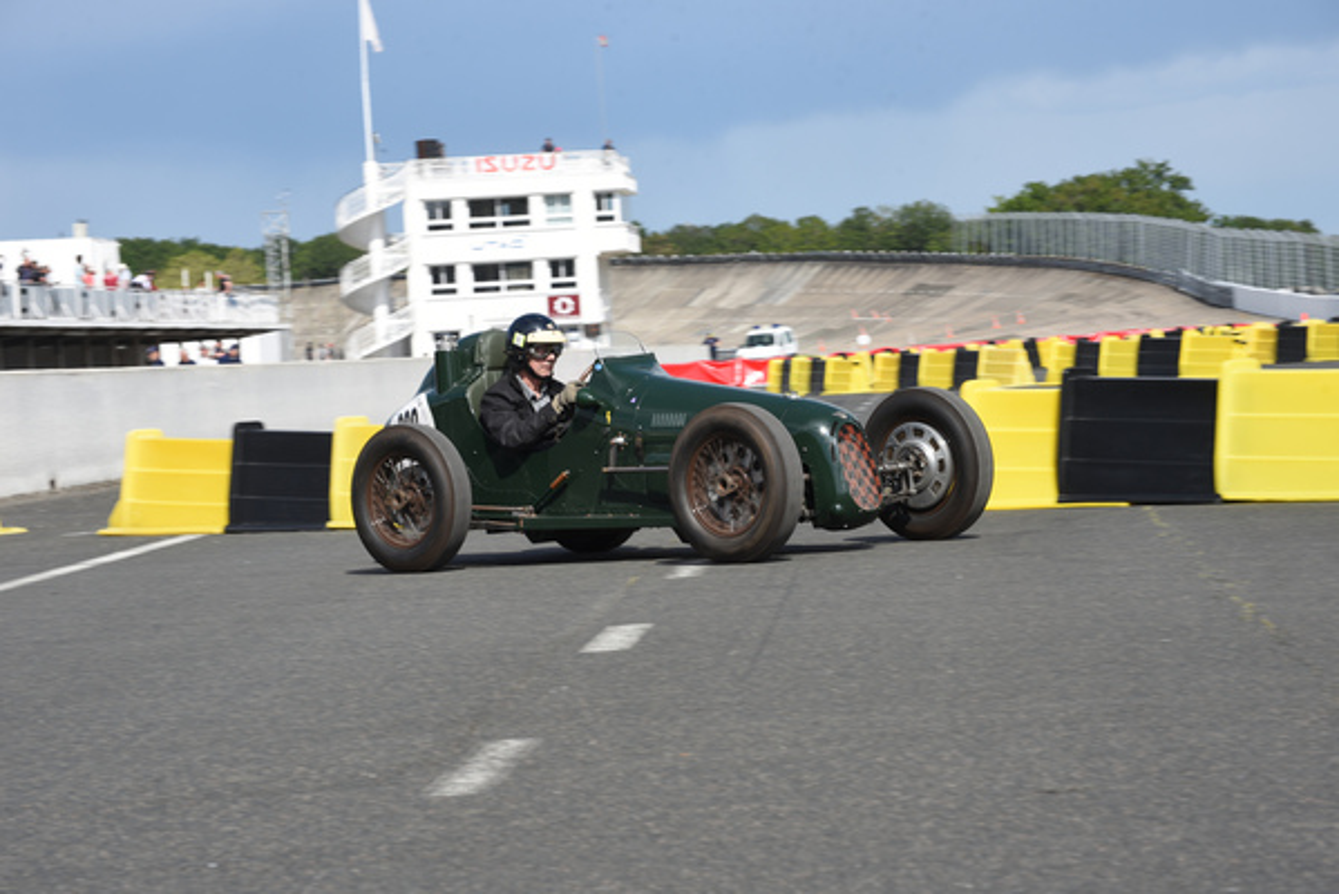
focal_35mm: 116
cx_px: 670
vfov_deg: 11.8
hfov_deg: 17.6
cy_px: 447
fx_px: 4316
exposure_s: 1/160
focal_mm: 116
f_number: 13
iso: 100
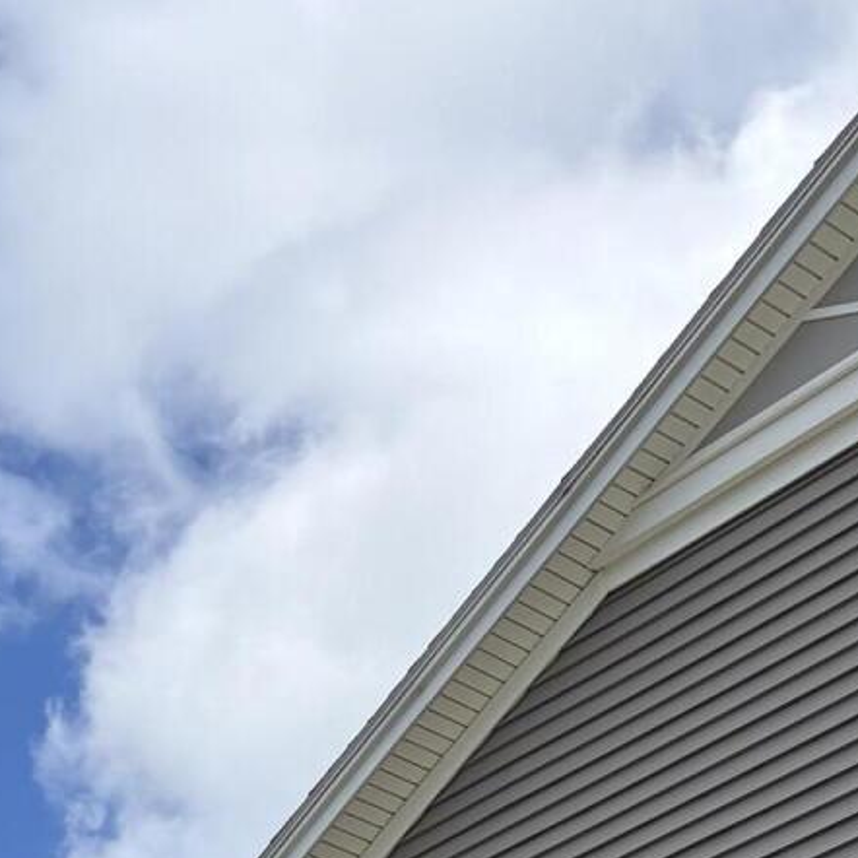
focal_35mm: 104
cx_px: -49
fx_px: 2916
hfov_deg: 16.3
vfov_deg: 14.0
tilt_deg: +10.3
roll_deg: -3.1
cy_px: 1737
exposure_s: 1/3534
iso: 50
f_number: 1.6
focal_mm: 5.96
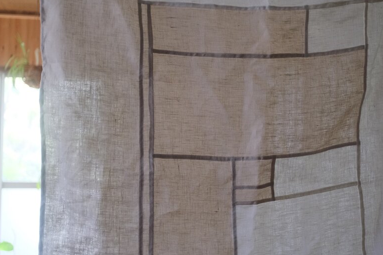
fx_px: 596
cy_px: 124
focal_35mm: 56
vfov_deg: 24.2
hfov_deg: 35.6
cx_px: 186
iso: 2500
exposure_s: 1/100
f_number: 2.8
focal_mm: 30
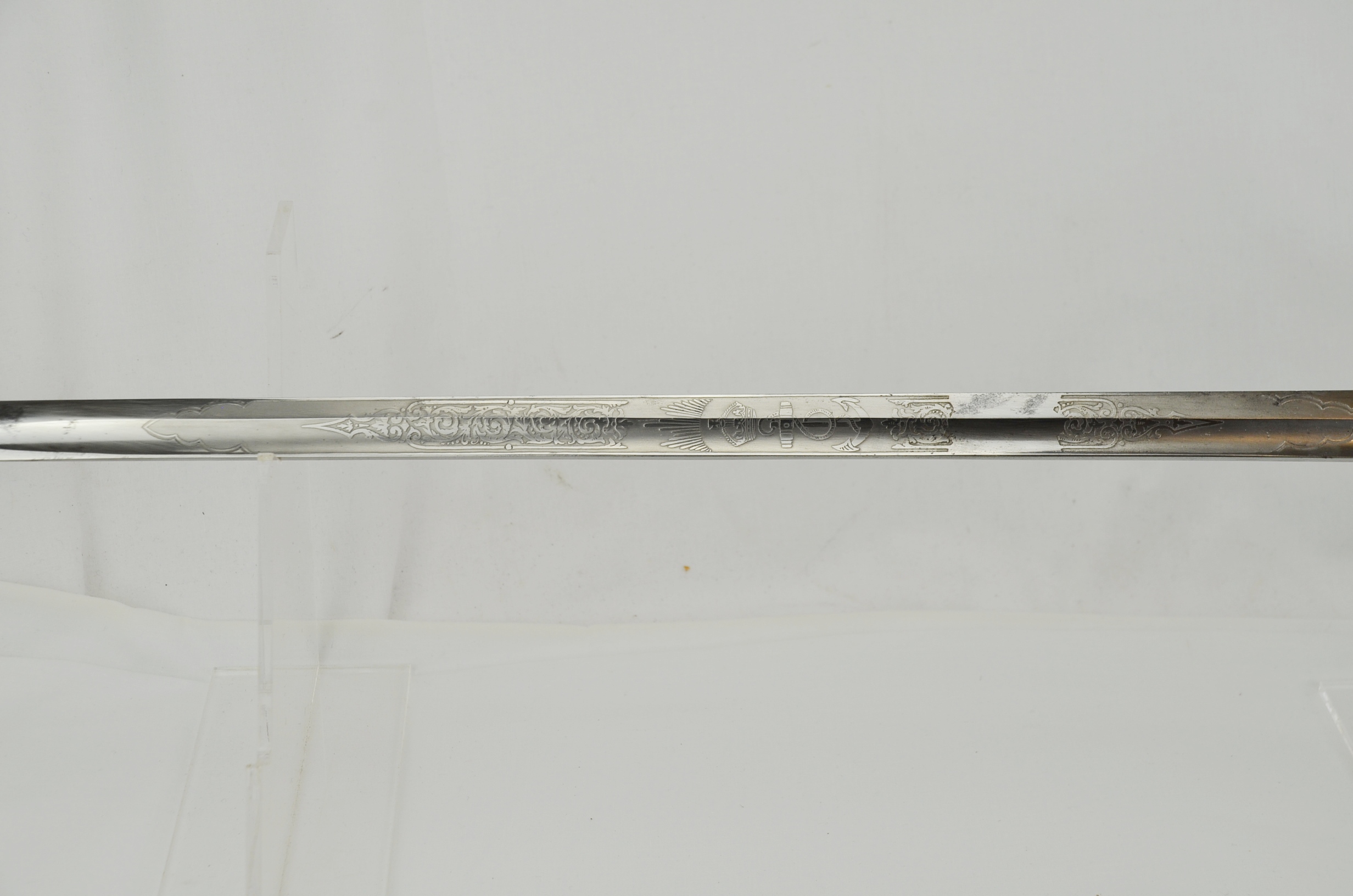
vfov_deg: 20.5
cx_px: 676
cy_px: 448
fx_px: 2475
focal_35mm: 66
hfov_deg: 30.6
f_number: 5.6
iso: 250
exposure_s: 1/125
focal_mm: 44
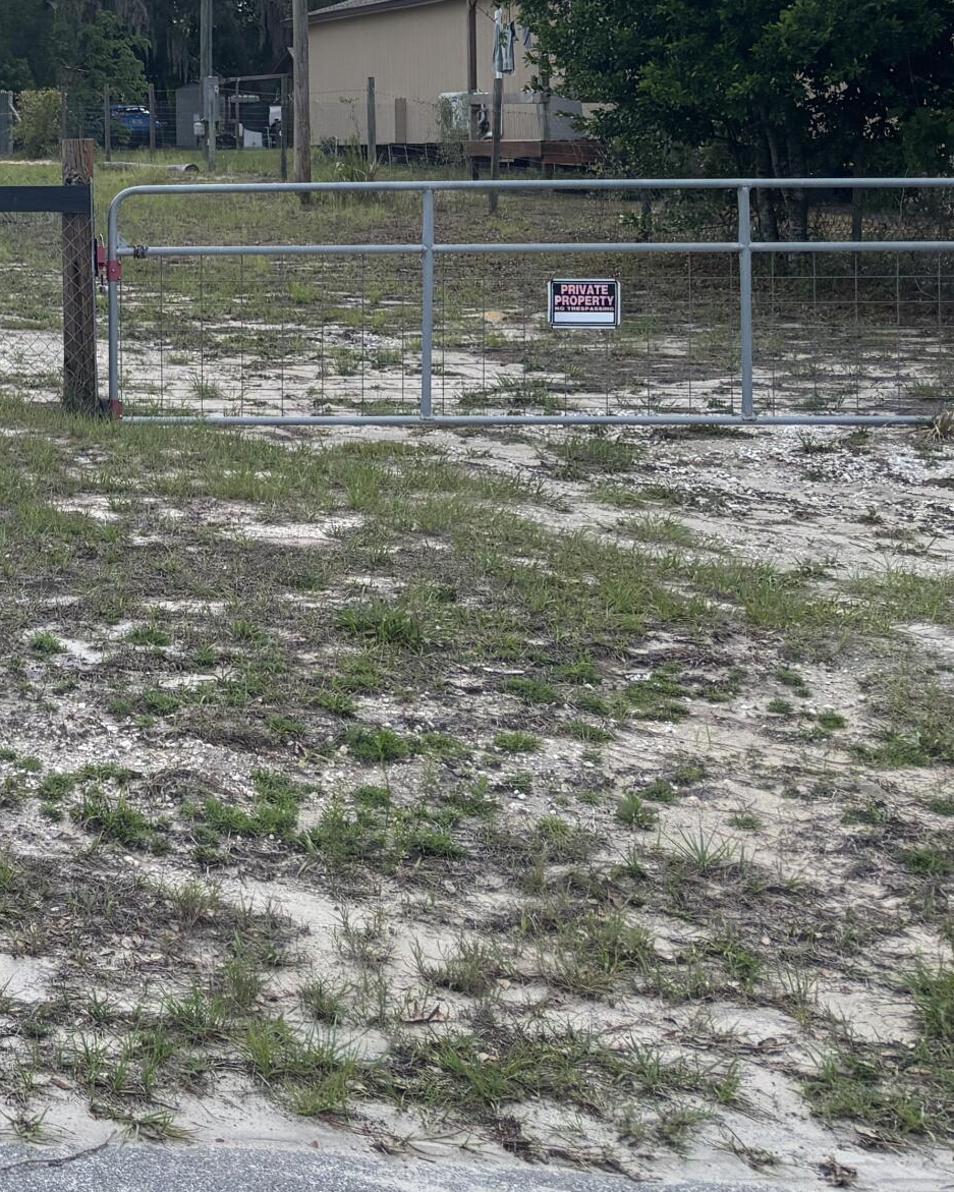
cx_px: -473
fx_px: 2294
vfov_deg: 28.0
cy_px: 101
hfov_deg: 20.2
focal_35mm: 65
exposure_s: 1/4255
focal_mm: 5.96
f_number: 1.6
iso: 50
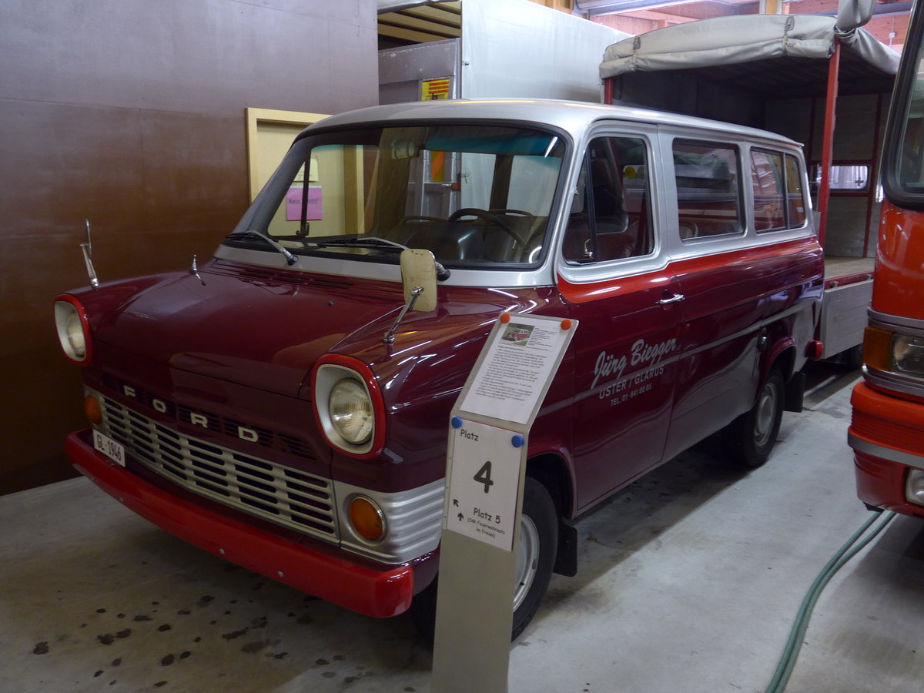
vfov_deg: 48.2
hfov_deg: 61.7
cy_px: 346
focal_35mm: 29
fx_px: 774
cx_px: 462
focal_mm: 6
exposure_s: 1/20
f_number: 2
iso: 400
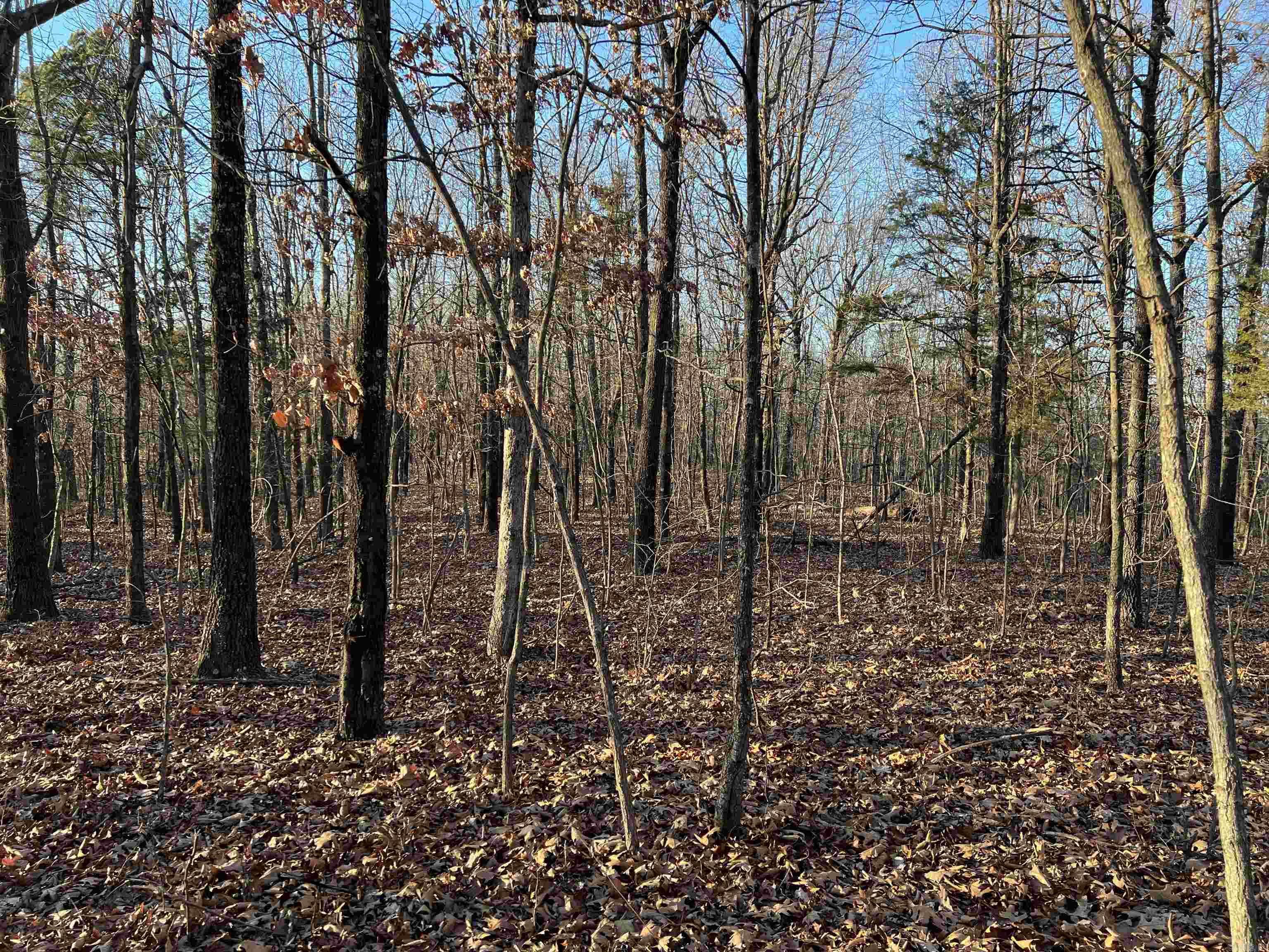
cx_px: 634
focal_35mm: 26
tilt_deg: -4.4
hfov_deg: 67.3
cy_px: 476
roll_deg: -1.7
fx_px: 953
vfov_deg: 53.1
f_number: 1.5
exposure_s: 1/242
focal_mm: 5.7
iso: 40
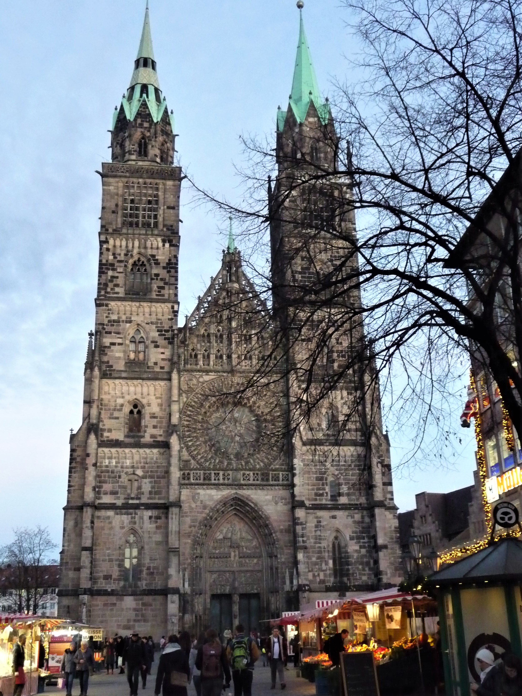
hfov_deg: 37.7
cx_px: 261
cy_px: 348
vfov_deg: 49.0
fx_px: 764
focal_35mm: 38
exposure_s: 1/60
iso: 800
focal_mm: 6.3
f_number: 3.8
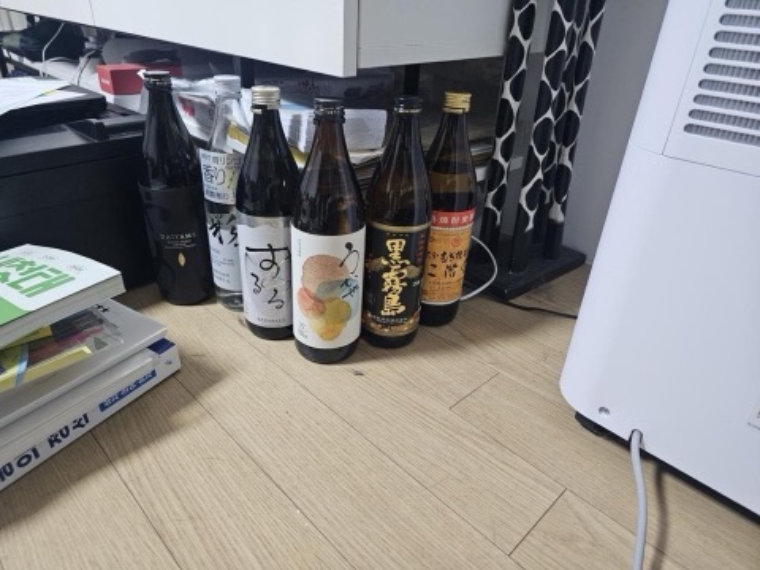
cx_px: 380
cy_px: 285
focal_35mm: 23
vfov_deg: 58.9
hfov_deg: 73.9
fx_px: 505
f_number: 1.7
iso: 800
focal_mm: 6.3
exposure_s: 1/120
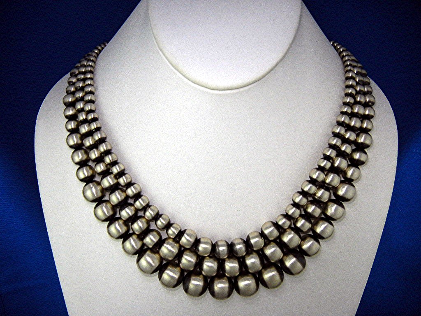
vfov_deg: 46.8
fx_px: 365
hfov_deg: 60.0
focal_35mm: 30
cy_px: 158
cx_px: 210
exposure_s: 1/69.8
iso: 230
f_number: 7
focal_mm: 5.4
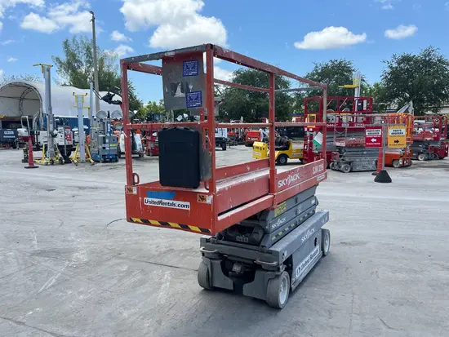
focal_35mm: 26
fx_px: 337
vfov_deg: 53.1
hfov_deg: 67.3
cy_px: 168
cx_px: 224
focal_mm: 5.1
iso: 50
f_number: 1.6
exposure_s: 1/2024
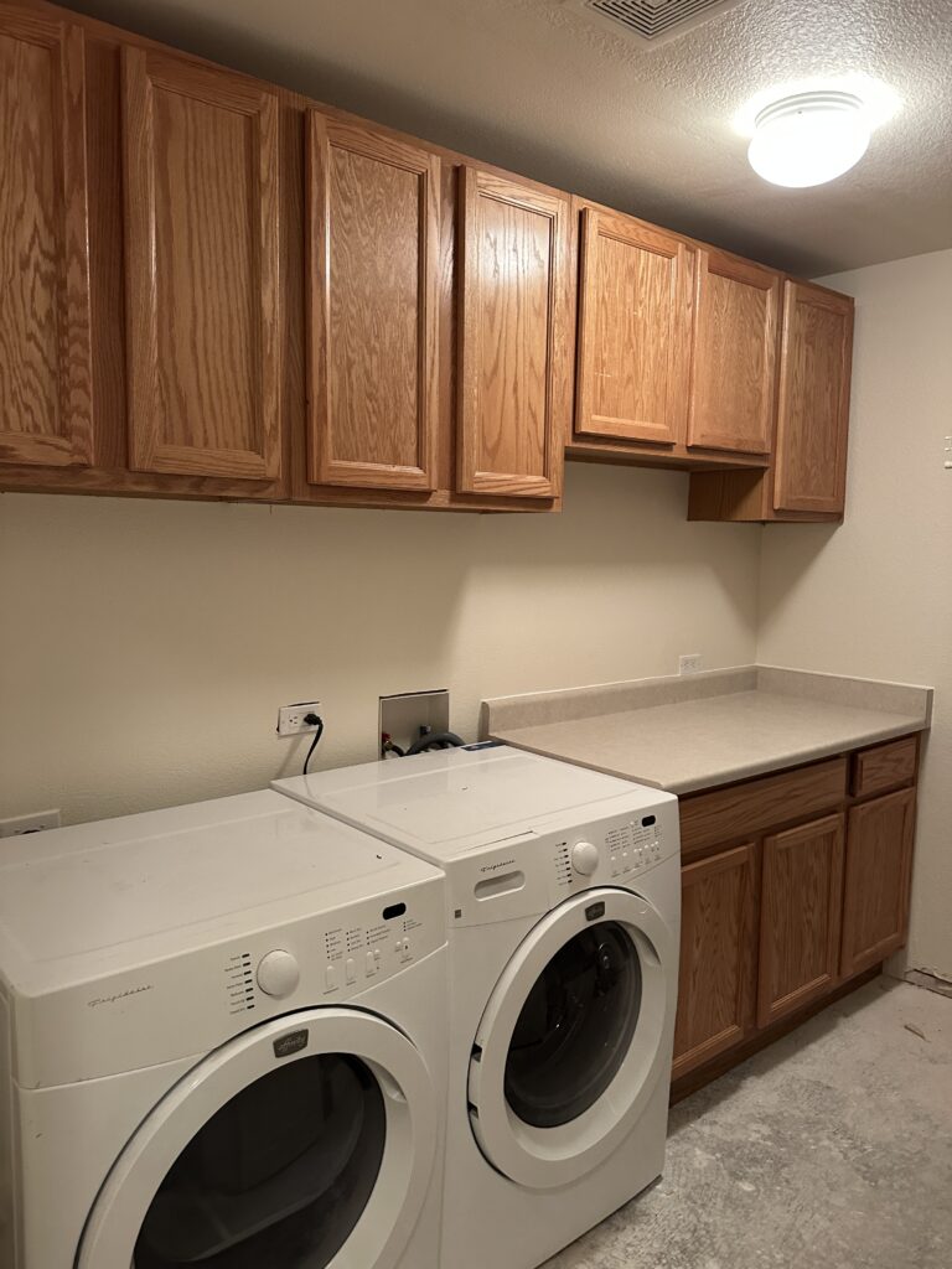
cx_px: 476
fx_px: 880
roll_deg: -1.9
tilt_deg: -4.4
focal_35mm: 24
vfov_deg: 71.6
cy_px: 634
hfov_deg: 56.8
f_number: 1.78
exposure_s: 1/60
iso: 500
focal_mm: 6.86
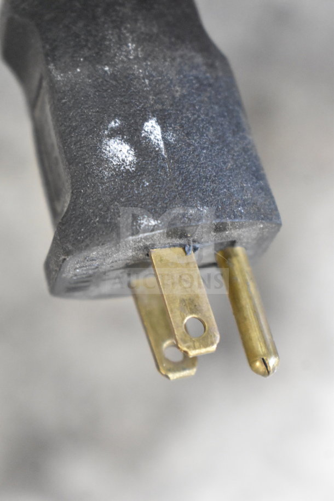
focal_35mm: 82
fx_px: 1148
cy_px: 250
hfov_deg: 16.6
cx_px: 167
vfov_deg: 24.6
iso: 6400
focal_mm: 55
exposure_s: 1/100
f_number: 5.6
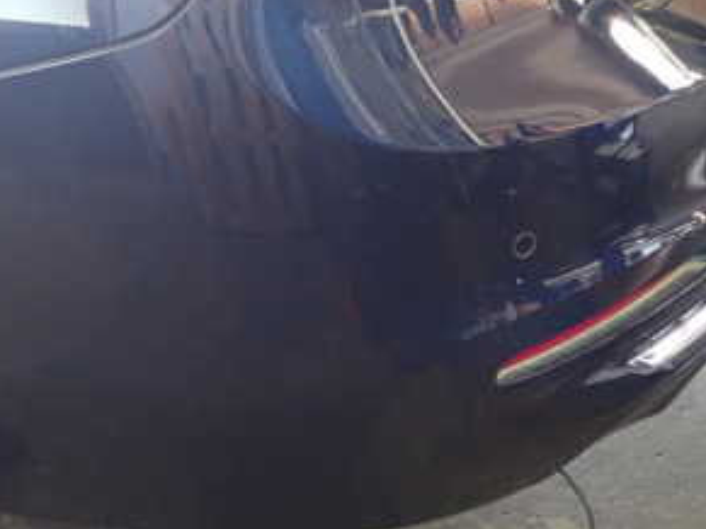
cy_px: 70
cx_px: 352
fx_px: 1346
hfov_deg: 29.4
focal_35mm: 66
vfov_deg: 21.8
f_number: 2.4
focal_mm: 5.79
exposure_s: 1/30
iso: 500
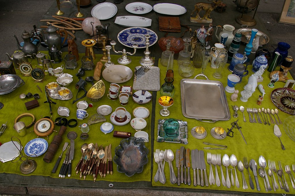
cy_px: 98
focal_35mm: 32
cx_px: 148
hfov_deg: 59.5
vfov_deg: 41.6
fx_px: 258
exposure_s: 1/125
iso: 200
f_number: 6.7
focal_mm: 21
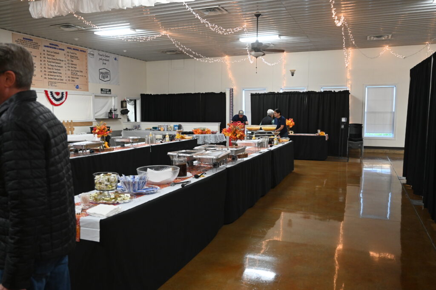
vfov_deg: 43.5
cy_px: 145
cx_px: 218
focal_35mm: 30
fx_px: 363
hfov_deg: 62.0
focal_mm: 30
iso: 2800
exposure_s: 1/125
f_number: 4
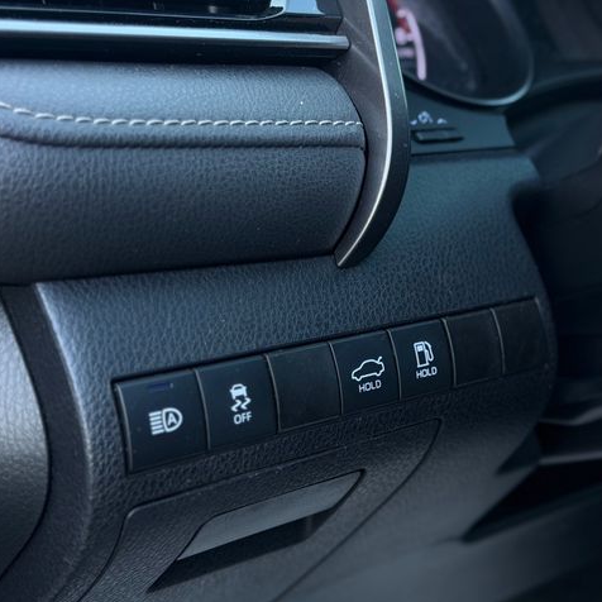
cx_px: 357
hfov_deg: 30.0
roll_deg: +0.8
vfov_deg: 30.0
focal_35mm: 57
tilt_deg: -10.3
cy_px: 302
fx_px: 1122
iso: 100
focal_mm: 6.76
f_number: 1.78
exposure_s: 1/68
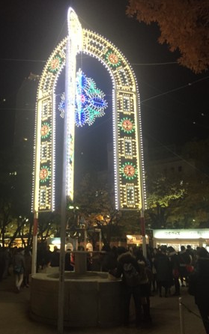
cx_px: 84
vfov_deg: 61.2
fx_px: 282
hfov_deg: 40.4
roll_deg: +0.4
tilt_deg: +16.5
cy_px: 166
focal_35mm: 31
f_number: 2.2
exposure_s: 1/24
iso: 250
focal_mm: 4.15
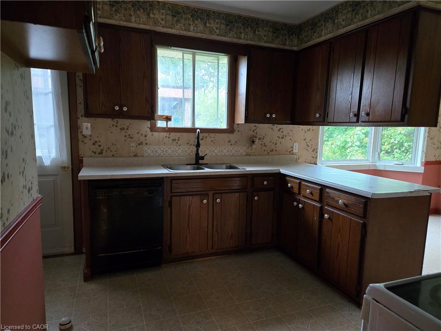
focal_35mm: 23
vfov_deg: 58.9
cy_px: 166
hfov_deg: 73.9
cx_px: 220
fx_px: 293
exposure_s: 1/60
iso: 1000
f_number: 1.8
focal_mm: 5.4
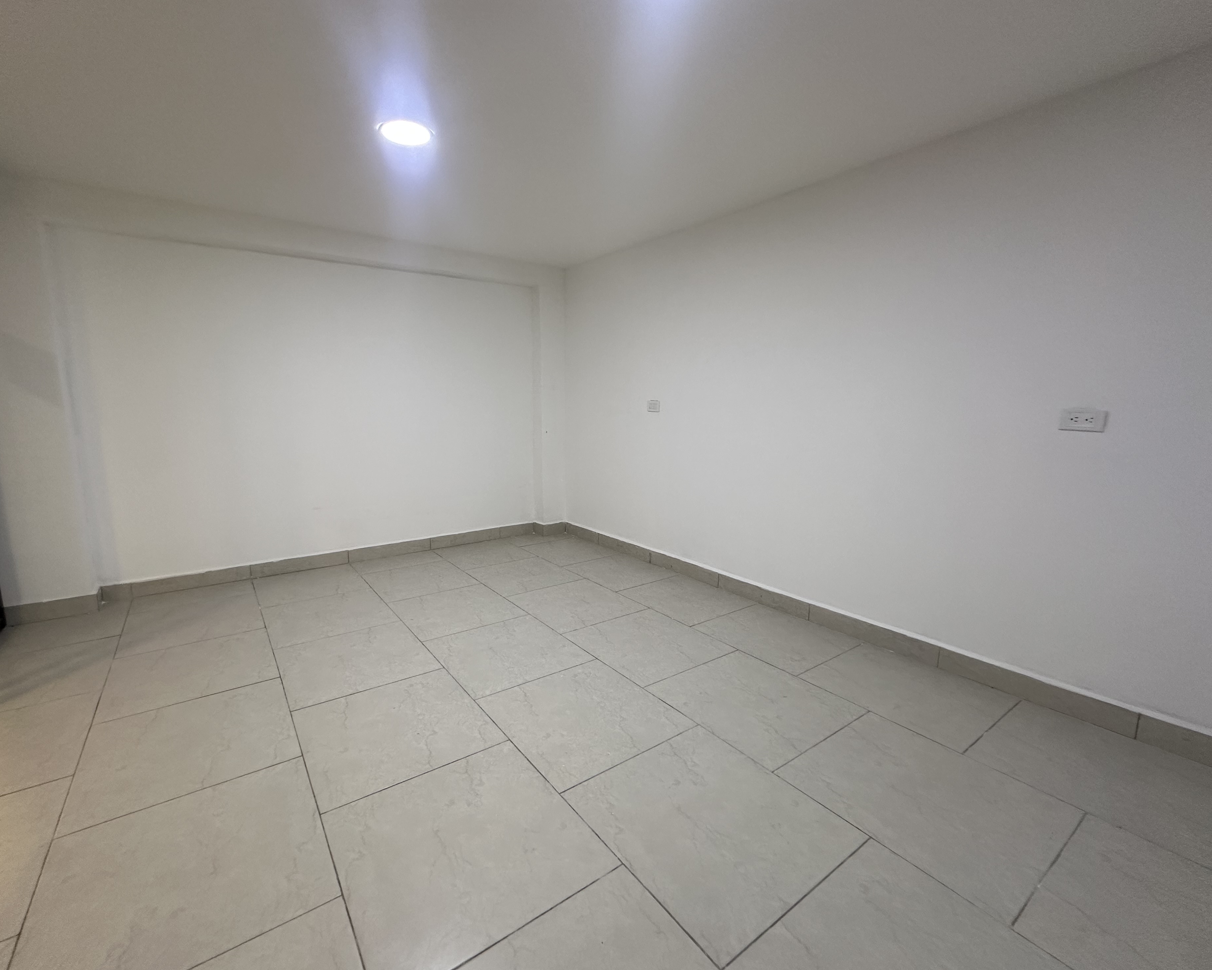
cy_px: 488
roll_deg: +0.3
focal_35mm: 15
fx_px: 538
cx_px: 568
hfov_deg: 96.7
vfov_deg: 84.0
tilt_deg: -13.8
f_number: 2.2
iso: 160
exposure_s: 1/60
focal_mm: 2.22
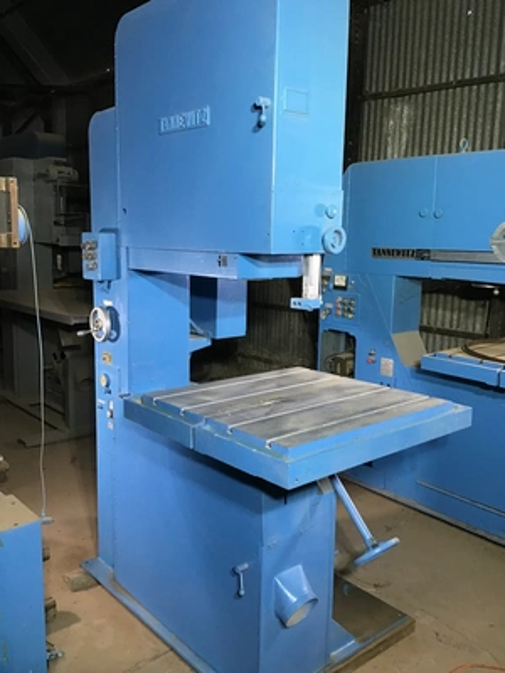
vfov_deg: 58.4
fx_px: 603
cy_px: 336
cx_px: 252
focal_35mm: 31
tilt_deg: -8.7
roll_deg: -1.7
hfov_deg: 45.4
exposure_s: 1/30
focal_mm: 3.3
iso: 100
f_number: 2.4
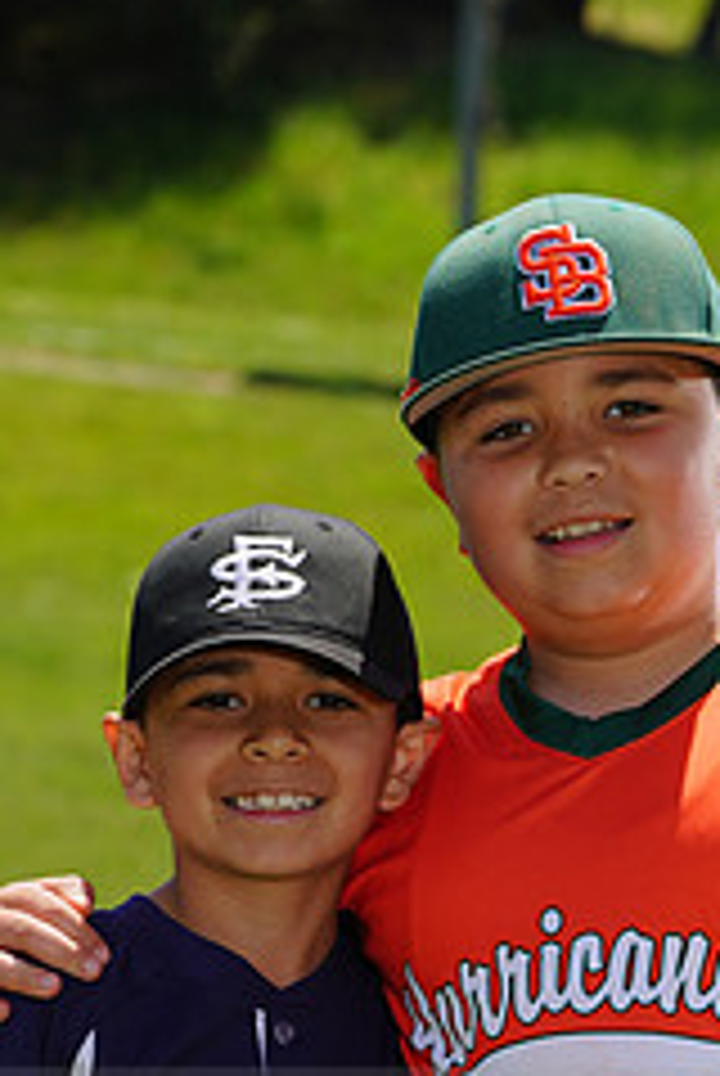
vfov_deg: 5.8
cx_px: 466
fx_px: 10589
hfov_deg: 3.9
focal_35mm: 354
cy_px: 1130
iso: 100
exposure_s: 1/250
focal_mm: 146
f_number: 9
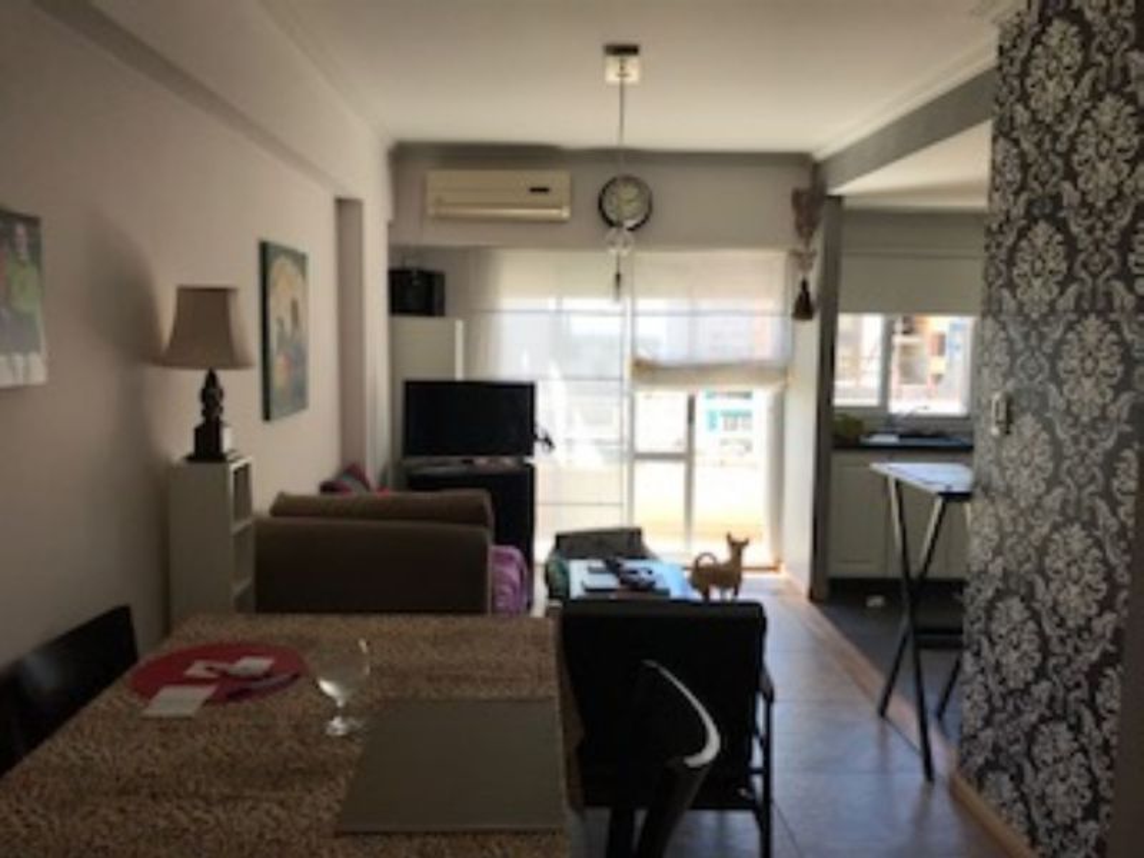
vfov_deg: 49.7
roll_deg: -0.3
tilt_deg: -5.2
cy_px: 429
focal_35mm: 28
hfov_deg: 63.4
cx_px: 572
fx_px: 925
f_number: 1.8
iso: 20
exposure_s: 1/283
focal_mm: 3.99
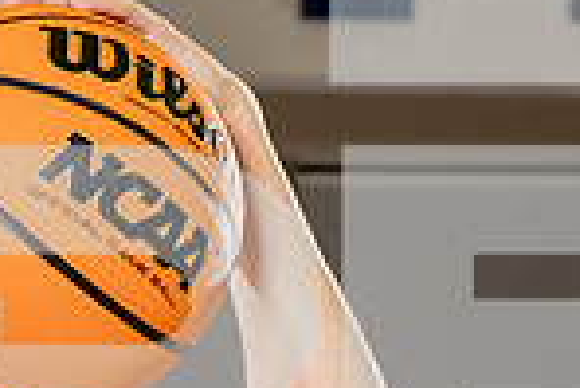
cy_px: 355
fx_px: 4419
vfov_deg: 5.0
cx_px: -204
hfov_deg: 7.4
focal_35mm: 274
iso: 640
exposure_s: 1/250
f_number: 8
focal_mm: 70
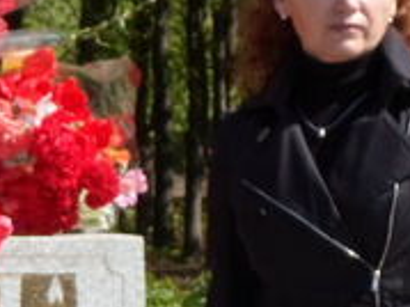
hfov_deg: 5.4
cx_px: -348
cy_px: 316
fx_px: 4297
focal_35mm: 363
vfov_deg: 4.1
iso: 80
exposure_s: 1/250
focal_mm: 14.6
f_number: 4.7
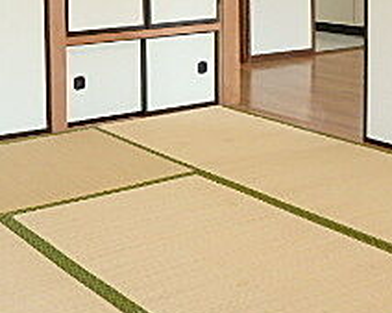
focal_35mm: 62
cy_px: -46
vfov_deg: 22.9
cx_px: -2
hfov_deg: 28.6
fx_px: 718
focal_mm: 3.7
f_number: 3.5
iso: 200
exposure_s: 1/60
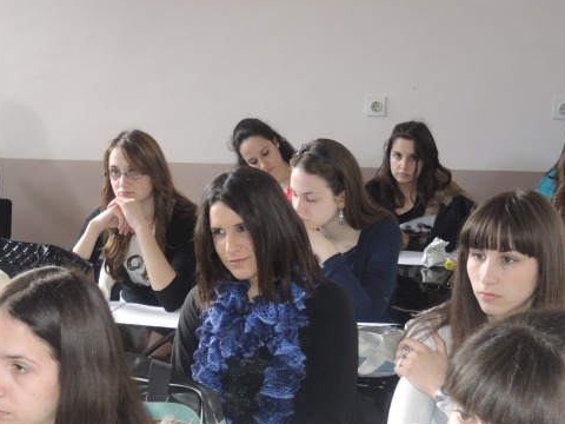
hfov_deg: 29.9
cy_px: 365
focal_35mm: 64
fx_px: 1045
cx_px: 155
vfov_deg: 22.5
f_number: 2
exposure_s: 1/30
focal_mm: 6.5
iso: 200
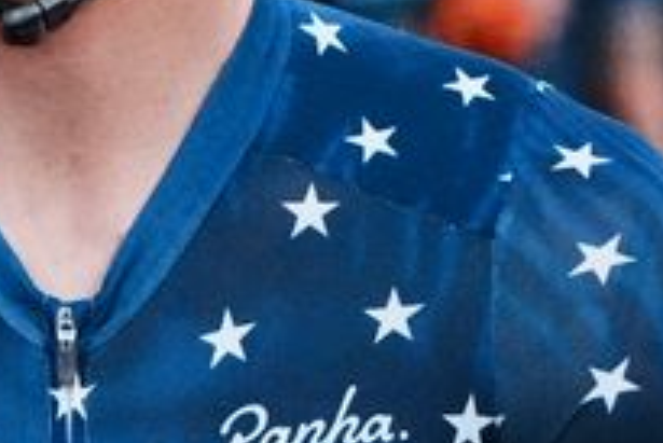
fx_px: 7556
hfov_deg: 5.0
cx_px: 29
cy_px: 213
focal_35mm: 410
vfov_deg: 3.4
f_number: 2.8
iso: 12800
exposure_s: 1/2500
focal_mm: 70
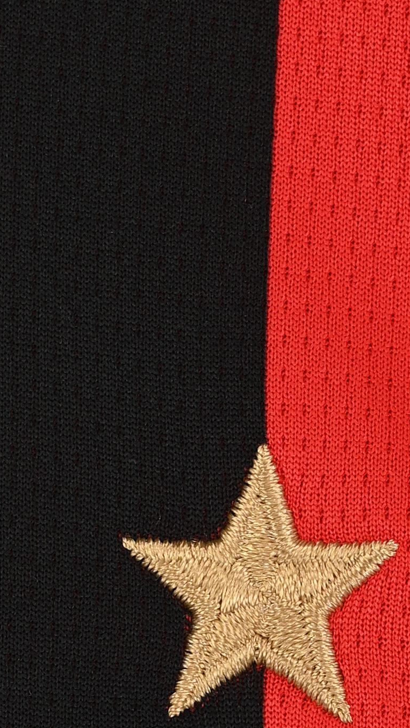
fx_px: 9411
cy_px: 1143
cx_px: 421
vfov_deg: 4.4
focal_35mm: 487
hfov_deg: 2.5
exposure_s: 1/125
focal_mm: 105
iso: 100
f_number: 10
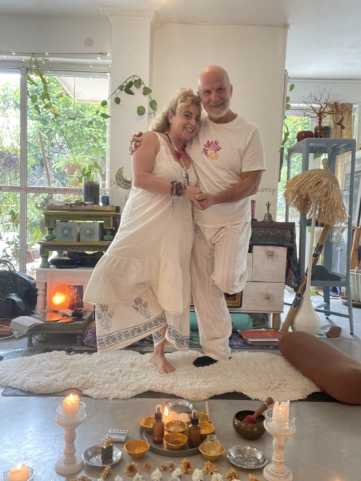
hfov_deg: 46.8
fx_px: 417
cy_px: 240
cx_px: 180
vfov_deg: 60.0
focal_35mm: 30
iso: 320
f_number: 2.2
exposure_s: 1/33
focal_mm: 2.71
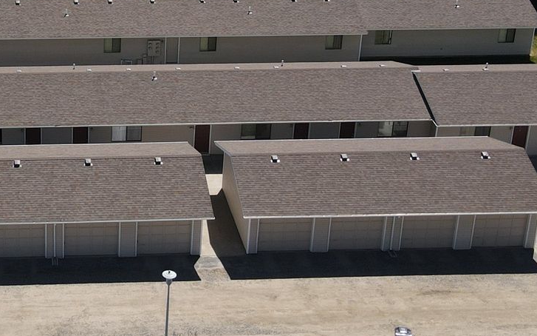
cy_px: 24
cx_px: 38
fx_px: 1024
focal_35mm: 70
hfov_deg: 28.1
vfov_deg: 18.3
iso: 100
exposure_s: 1/640
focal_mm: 4.5
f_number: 2.8
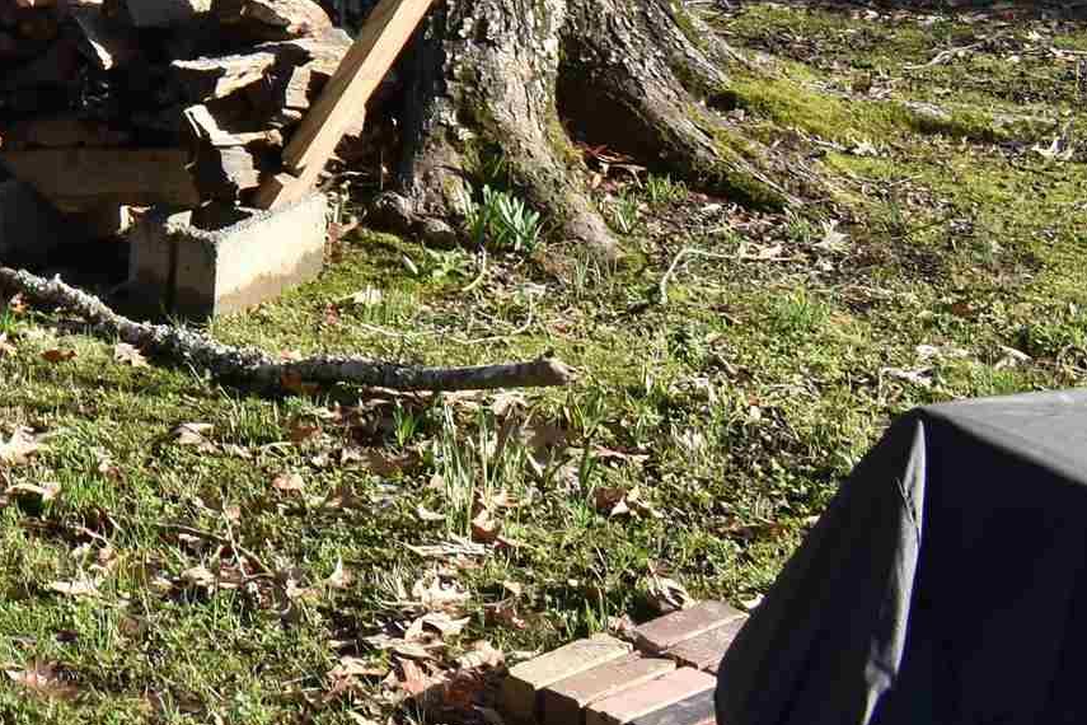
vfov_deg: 13.3
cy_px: -347
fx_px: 2929
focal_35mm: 97
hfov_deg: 18.4
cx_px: -594
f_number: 8
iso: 200
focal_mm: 18
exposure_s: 1/250
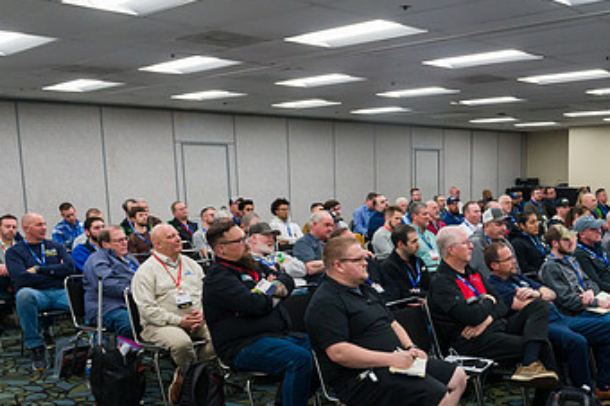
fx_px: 694
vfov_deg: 32.2
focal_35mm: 41
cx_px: 440
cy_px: 278
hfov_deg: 46.1
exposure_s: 1/250
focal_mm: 24
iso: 3200
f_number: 8
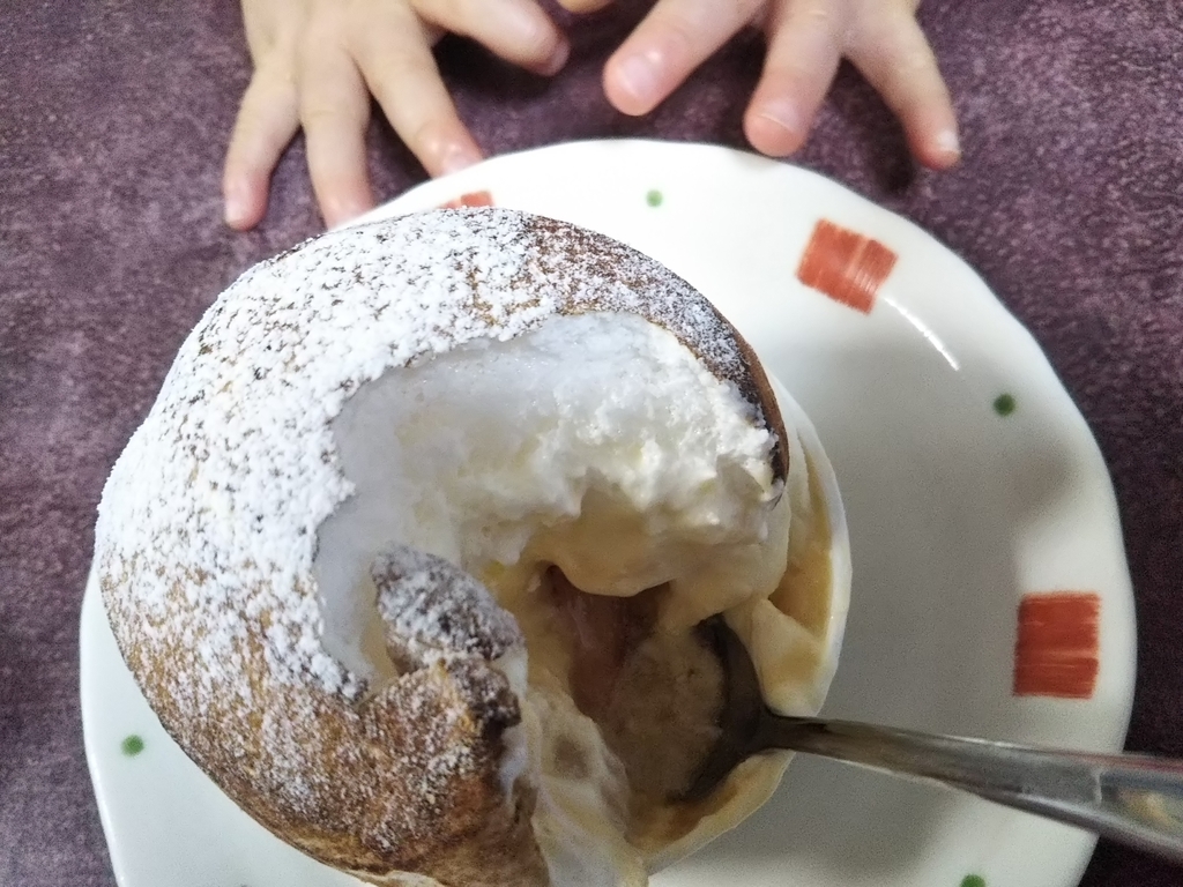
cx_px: 592
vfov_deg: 46.8
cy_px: 444
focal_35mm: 30
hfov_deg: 60.0
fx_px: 1025
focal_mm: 4
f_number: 2.2
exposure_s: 1/30
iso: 320
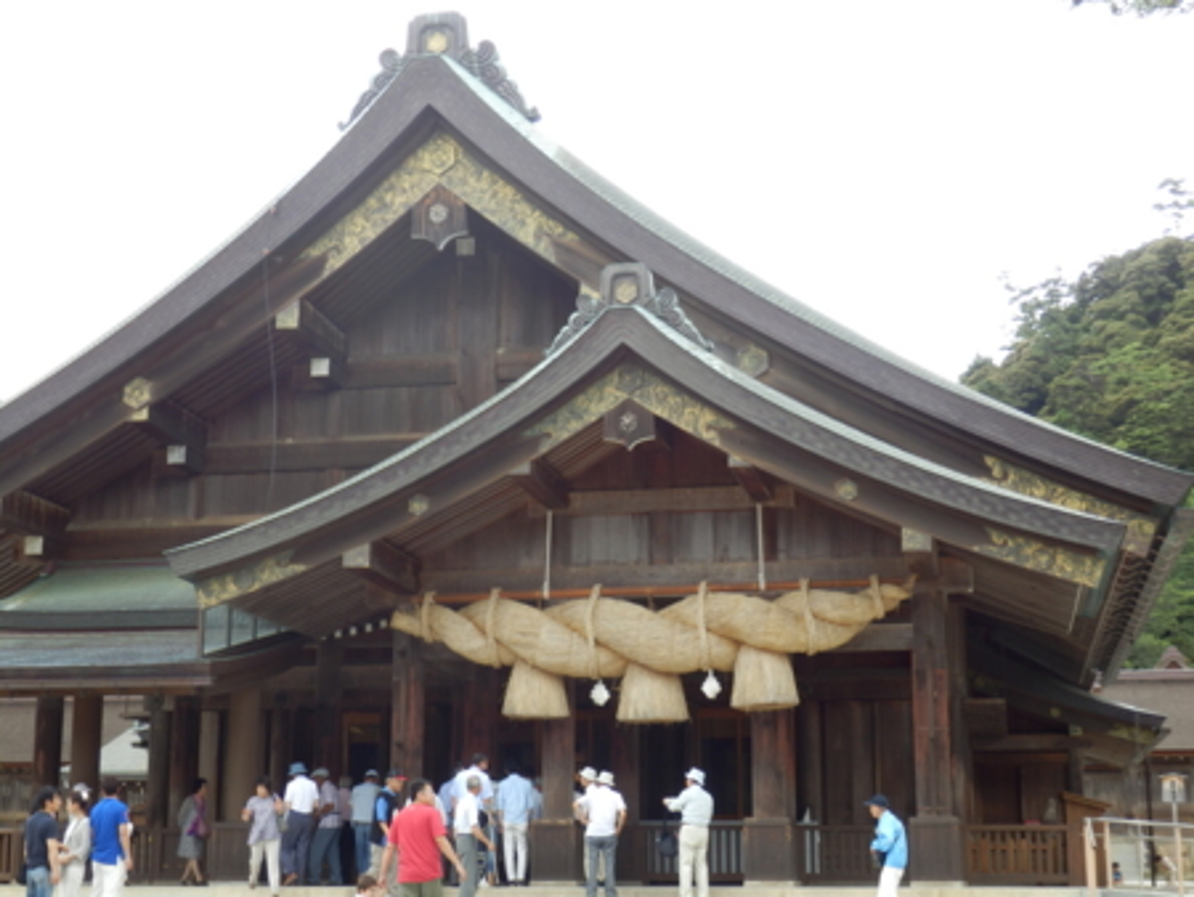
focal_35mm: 54
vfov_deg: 27.1
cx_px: 597
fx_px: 1864
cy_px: 448
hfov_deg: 35.5
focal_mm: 9.8
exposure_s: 1/100
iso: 80
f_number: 4.1
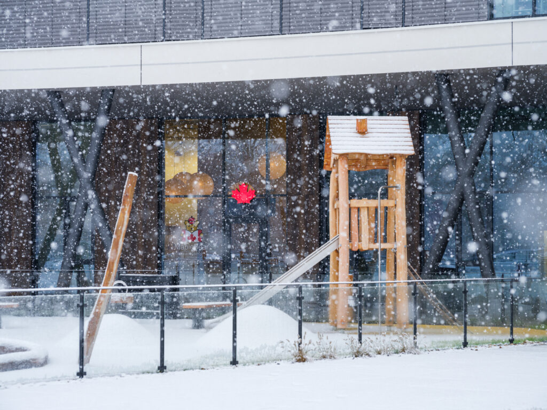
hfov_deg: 18.4
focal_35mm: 107
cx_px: 274
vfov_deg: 13.8
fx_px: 1691
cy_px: 205
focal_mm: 135
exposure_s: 1/250
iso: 500
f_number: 5.6
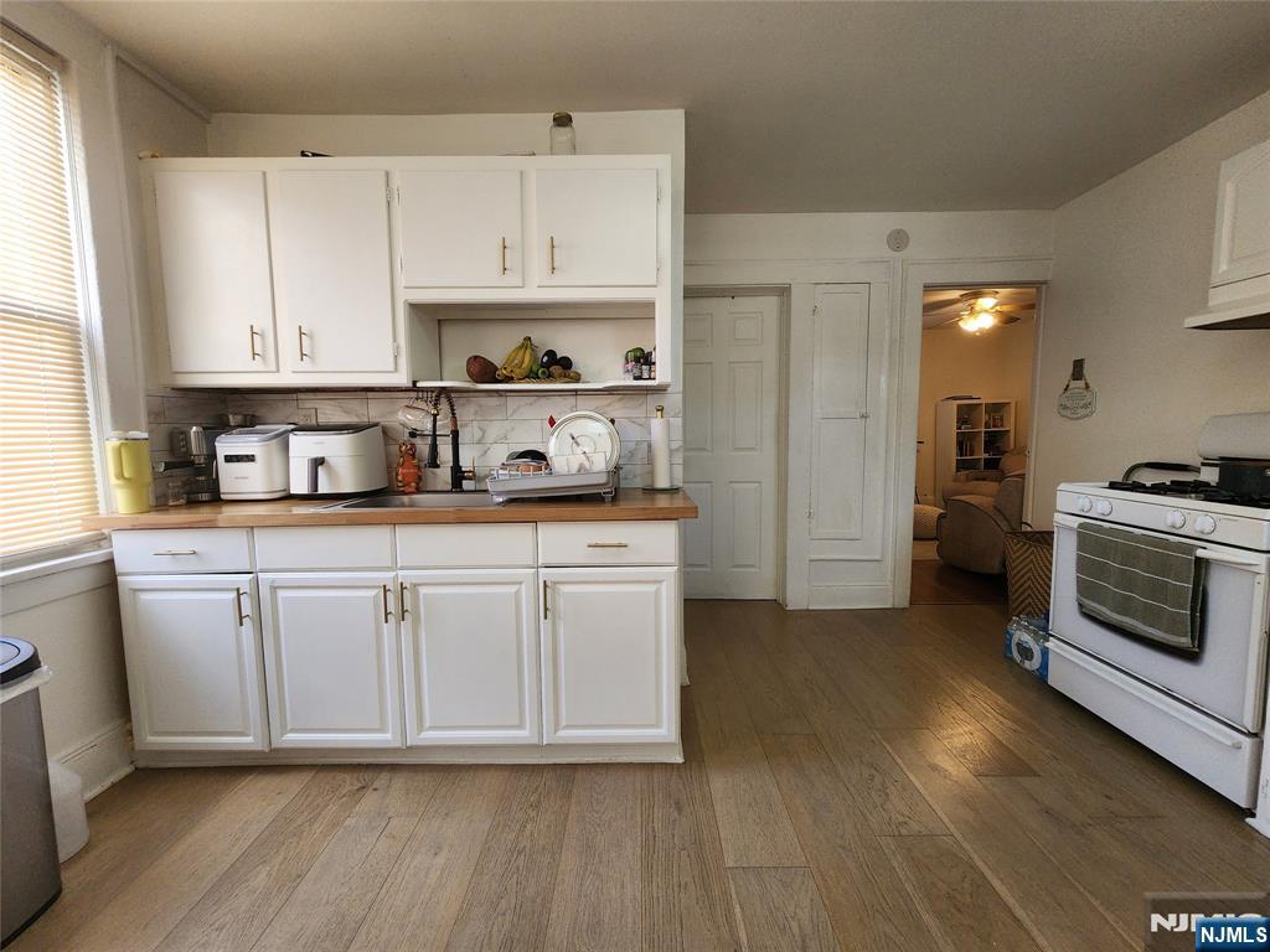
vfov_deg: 89.9
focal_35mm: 13
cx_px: 635
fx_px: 477
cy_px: 476
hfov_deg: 106.2
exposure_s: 1/60
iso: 160
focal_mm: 2.2
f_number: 2.2
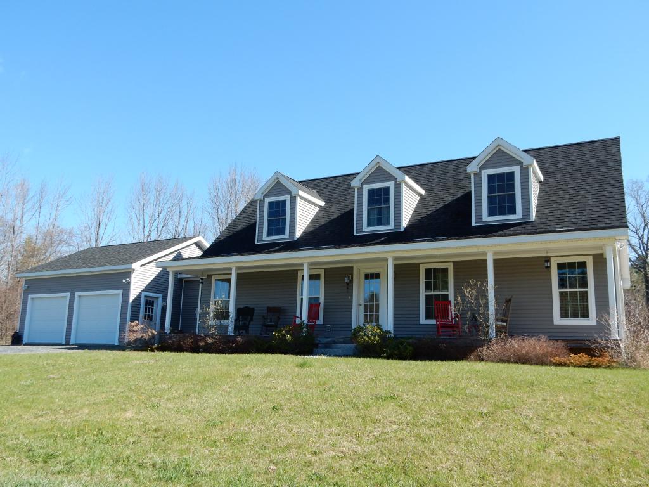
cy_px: 244
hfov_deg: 60.0
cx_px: 324
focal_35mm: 30
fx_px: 562
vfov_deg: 46.8
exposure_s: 1/500
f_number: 4
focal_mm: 5.4
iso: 125
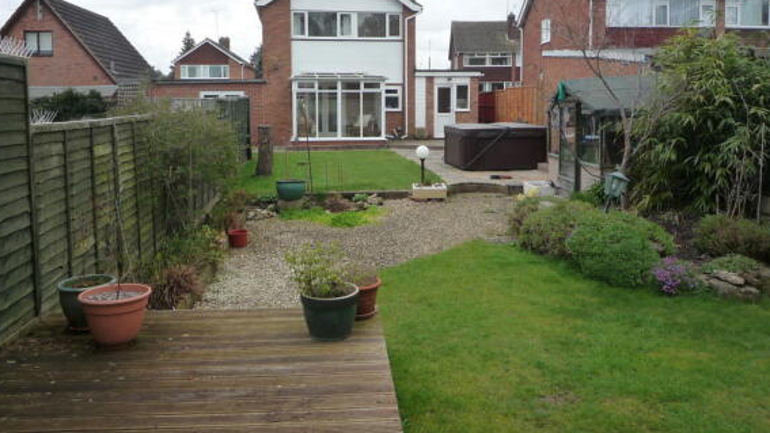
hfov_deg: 67.9
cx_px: 381
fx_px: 572
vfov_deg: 41.0
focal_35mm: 28
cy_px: 146
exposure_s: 1/640
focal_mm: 4.4
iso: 160
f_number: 3.2
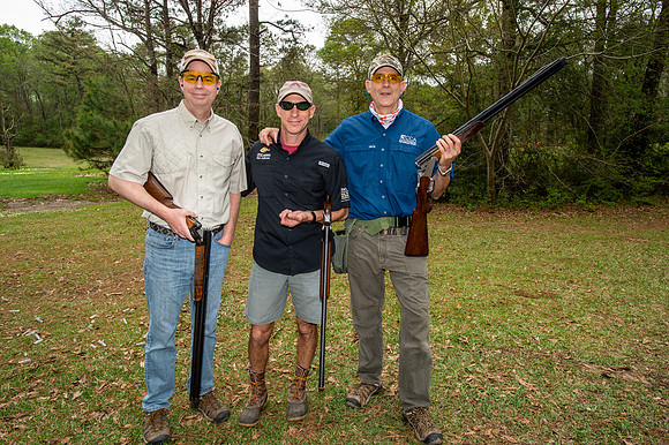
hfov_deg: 73.8
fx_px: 446
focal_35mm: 24
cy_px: 222
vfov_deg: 53.1
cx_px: 334
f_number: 8
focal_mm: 24
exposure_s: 1/60
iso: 125
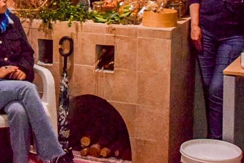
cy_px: -39
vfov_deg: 14.6
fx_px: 613
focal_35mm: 90
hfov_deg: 22.2
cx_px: 49
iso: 5000
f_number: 3.8
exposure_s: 1/60
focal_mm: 21
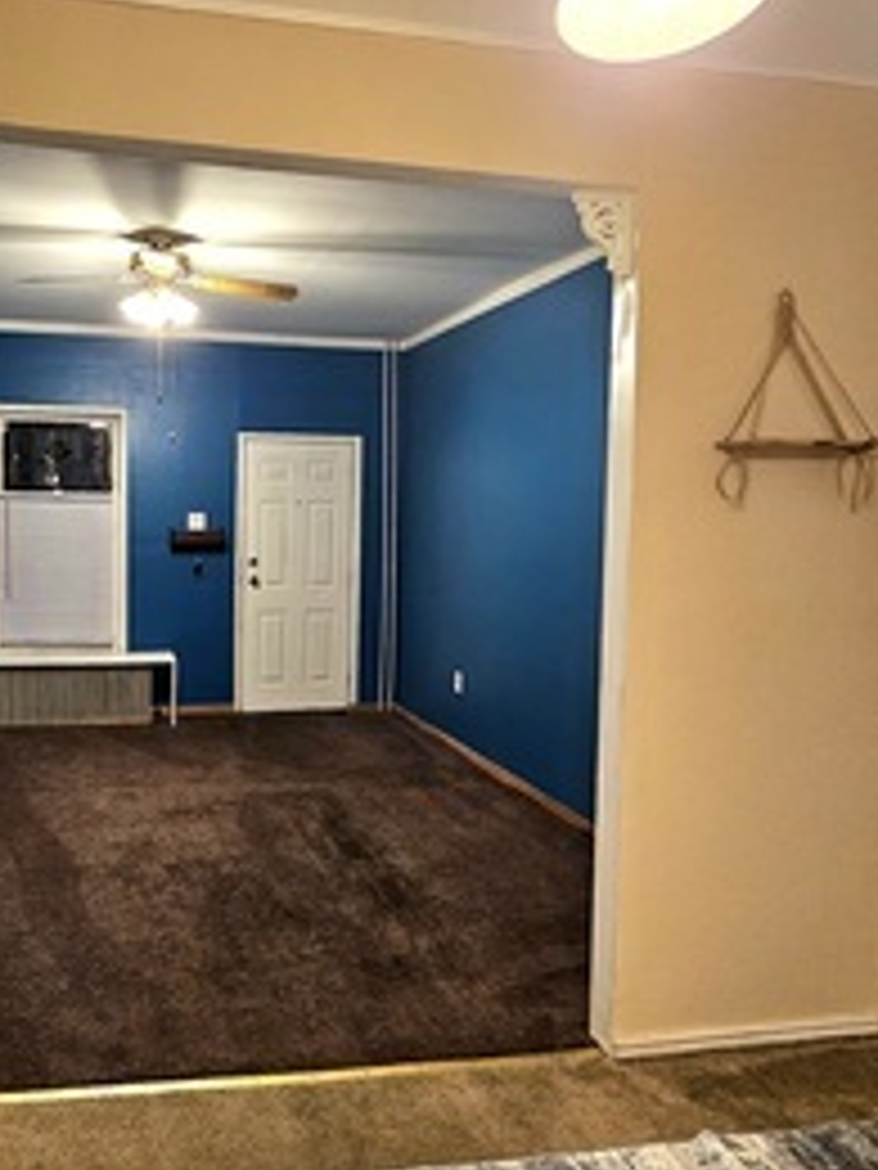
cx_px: 241
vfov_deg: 69.4
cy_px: 572
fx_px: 845
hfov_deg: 52.9
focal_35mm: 25
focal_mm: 2.2
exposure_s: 1/60.2
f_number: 2.2
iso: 320
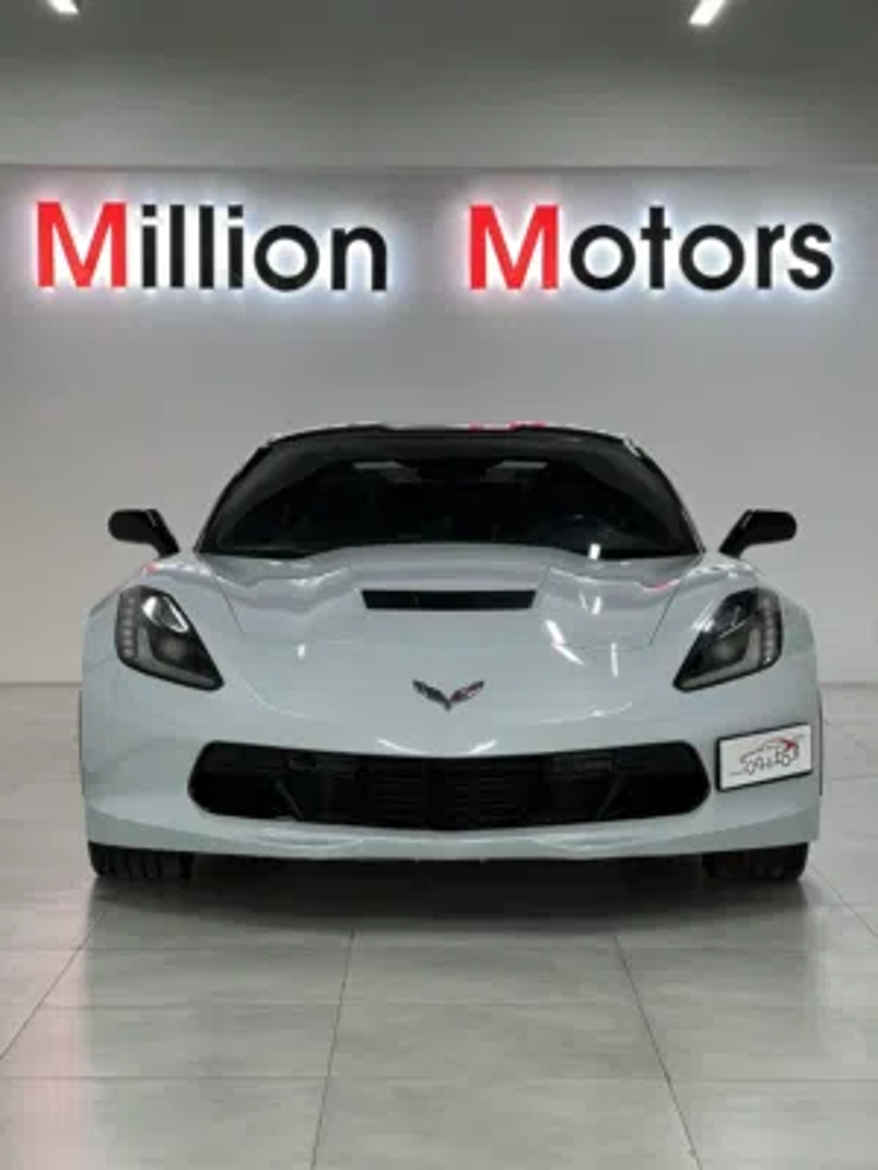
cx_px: 439
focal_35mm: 77
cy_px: 585
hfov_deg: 19.1
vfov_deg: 25.3
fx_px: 2604
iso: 250
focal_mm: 9
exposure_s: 1/50
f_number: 2.8
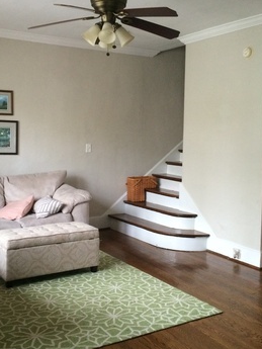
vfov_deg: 44.8
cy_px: 168
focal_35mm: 42
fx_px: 424
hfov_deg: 34.4
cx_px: 133
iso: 250
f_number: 2.2
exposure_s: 1/30
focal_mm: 4.15
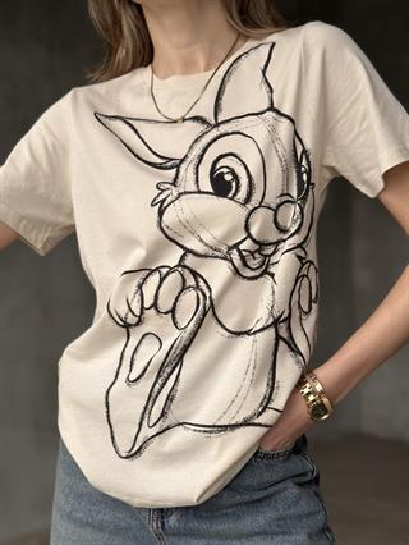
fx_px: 755
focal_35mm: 48
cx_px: 204
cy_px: 272
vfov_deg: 39.6
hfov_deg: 30.3
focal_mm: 6.86
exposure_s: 1/104
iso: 125
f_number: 1.78
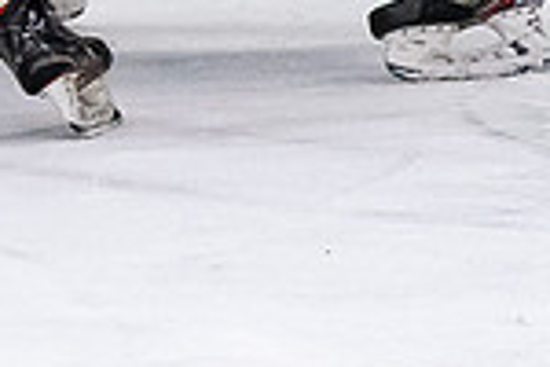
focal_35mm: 1802
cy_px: -487
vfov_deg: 0.8
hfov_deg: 1.1
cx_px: -295
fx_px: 27528
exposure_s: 1/800
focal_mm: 175
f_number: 3.5
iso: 2200
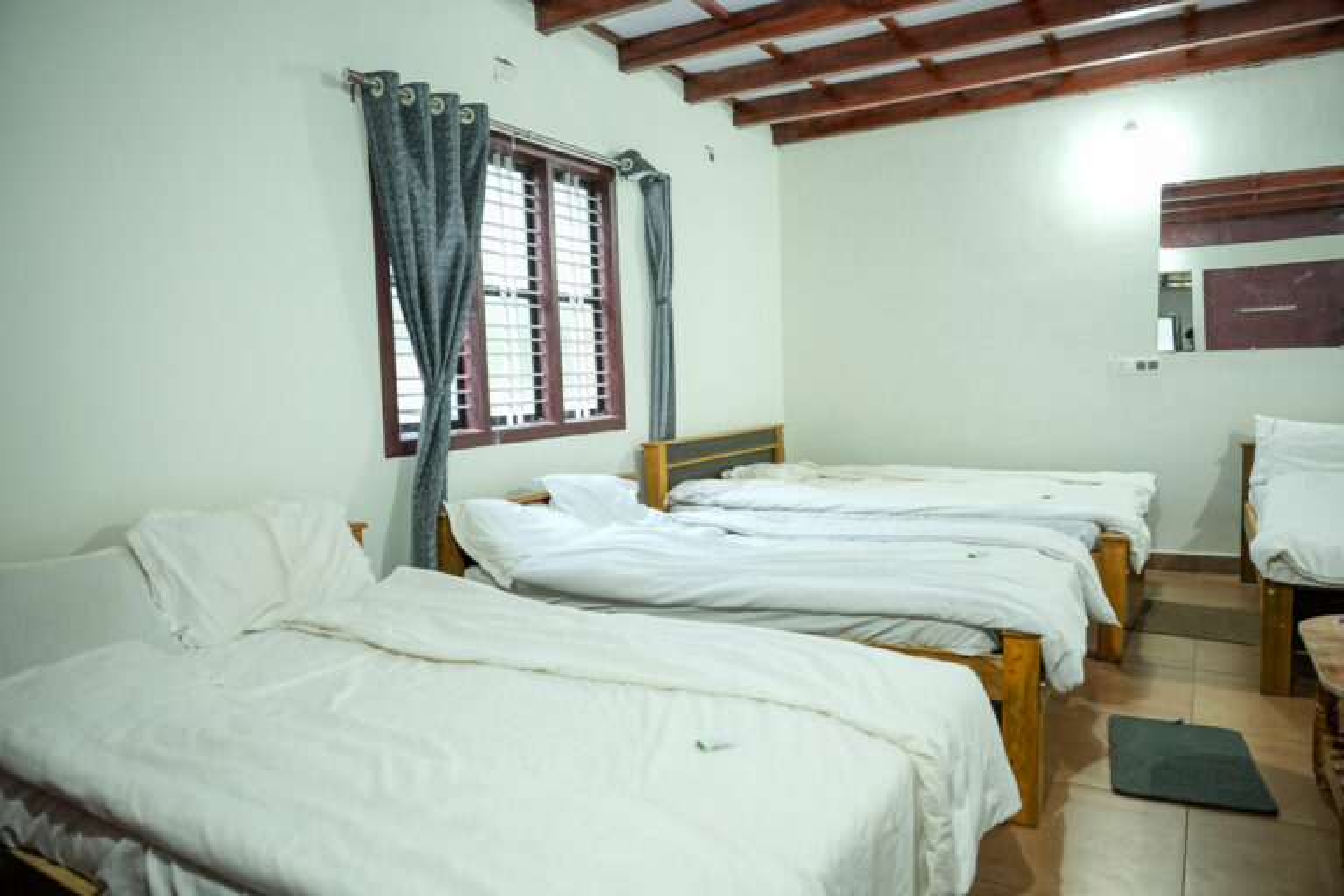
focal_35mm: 24
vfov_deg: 53.1
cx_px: 672
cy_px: 448
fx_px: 896
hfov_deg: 73.7
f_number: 2.8
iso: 1600
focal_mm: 24
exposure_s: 1/50
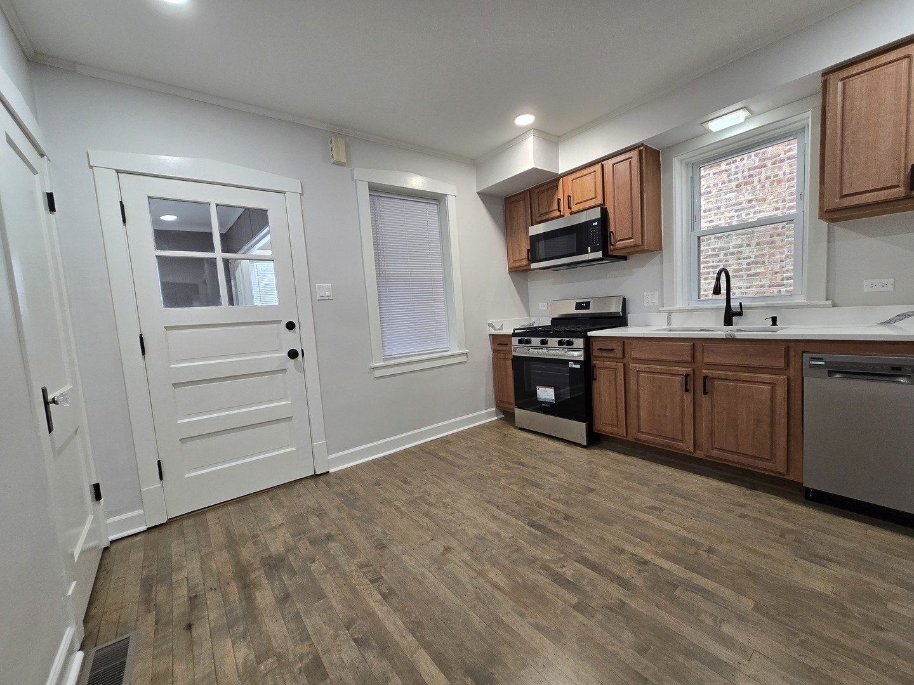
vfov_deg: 89.9
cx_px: 457
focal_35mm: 13
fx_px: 343
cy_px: 342
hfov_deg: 106.2
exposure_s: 1/60
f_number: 2.2
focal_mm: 2.2
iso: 160
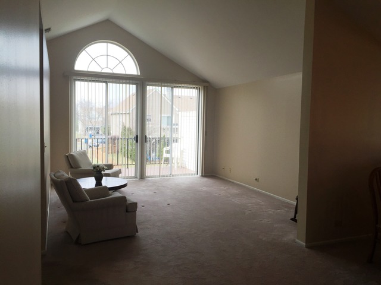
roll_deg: -0.9
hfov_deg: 61.7
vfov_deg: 48.2
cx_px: 190
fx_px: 319
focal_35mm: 29
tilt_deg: -5.0
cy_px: 142
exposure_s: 1/388
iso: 32
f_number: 2.2
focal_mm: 4.15
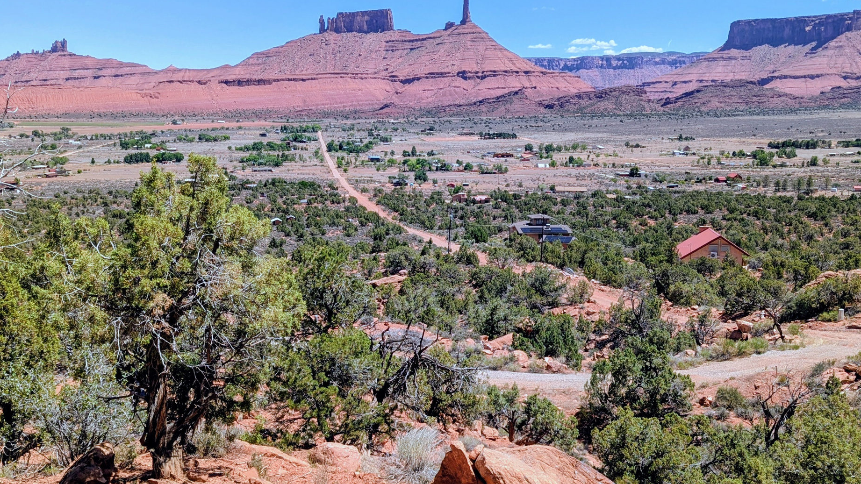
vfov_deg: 40.2
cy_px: 260
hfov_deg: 65.9
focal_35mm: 29
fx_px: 662
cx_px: 468
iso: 45
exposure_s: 1/1984
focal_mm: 6.81
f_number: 1.85
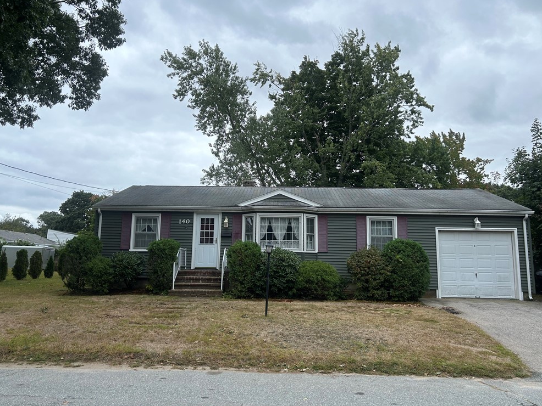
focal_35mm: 27
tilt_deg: +8.5
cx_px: 268
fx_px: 423
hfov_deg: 65.3
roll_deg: -0.8
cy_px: 199
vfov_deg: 51.4
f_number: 1.5
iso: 50
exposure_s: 1/1488
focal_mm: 5.7
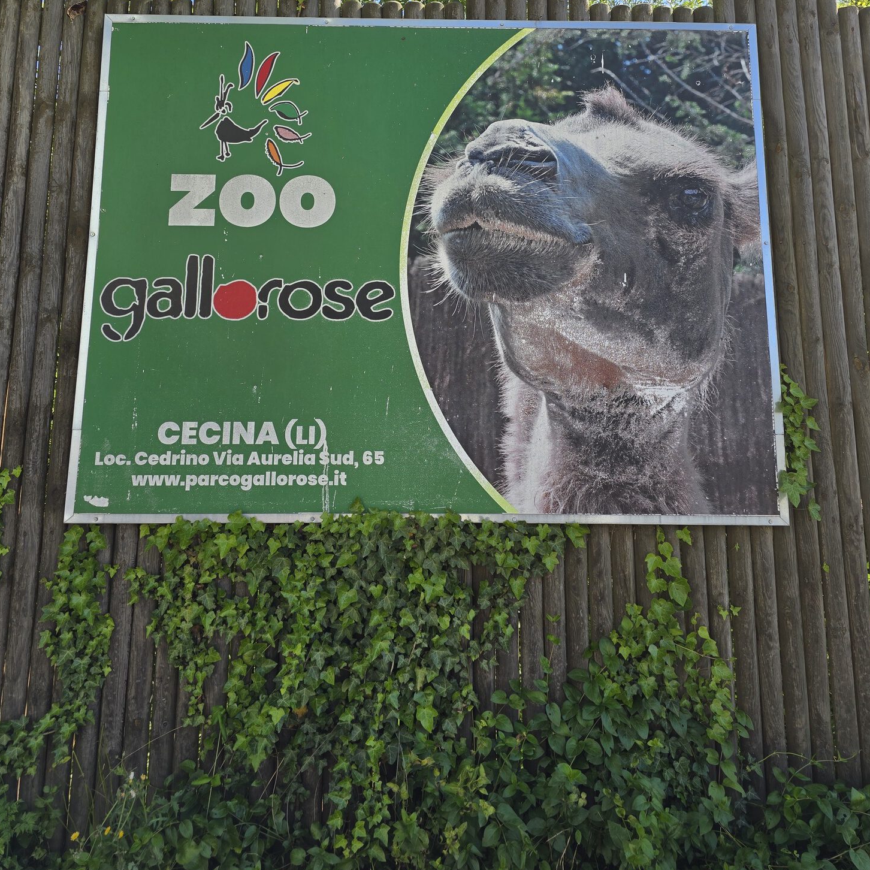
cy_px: 288
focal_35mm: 28
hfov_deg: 57.3
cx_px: 427
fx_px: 796
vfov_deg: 56.1
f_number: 1.7
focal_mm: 6.3
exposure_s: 1/345
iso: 12
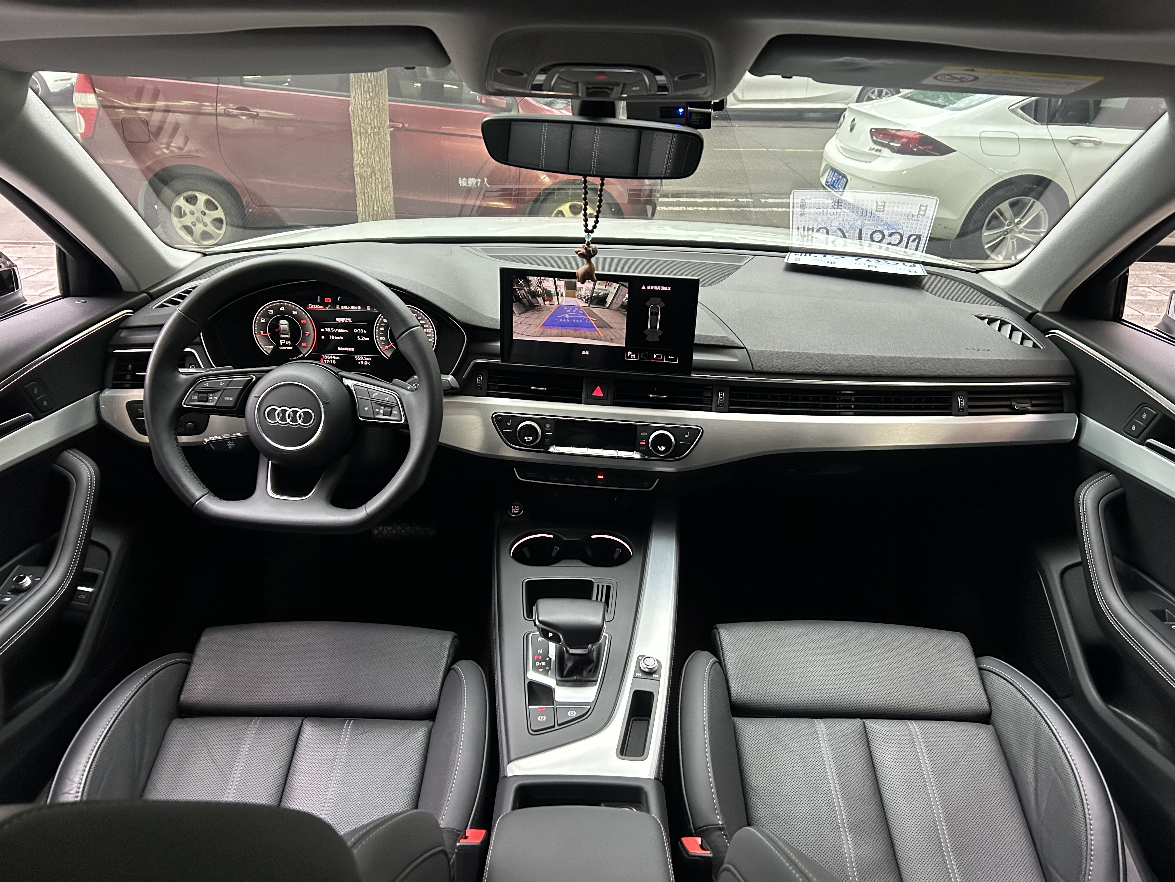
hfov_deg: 67.3
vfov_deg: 53.1
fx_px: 883
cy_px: 441
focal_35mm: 26
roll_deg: -1.1
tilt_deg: -25.6
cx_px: 588
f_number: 1.5
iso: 640
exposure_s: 1/31
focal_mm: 5.7
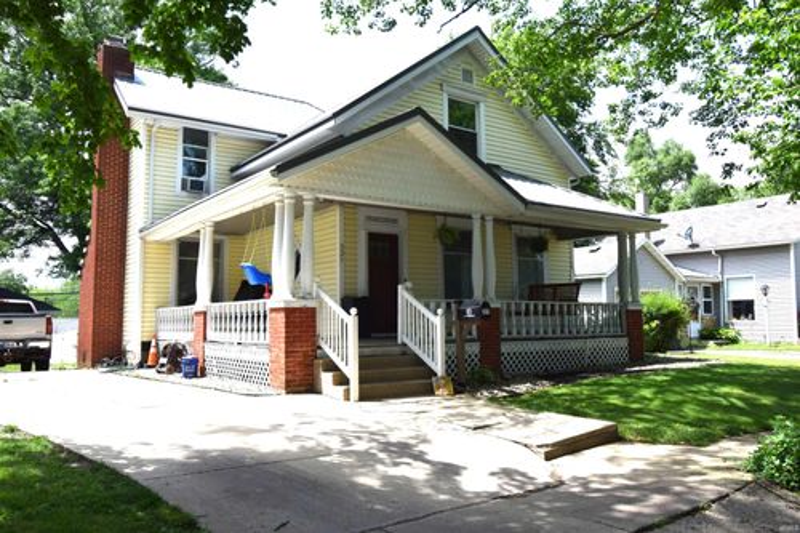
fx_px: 666
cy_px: 266
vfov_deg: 43.6
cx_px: 400
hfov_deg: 61.9
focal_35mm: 30
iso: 200
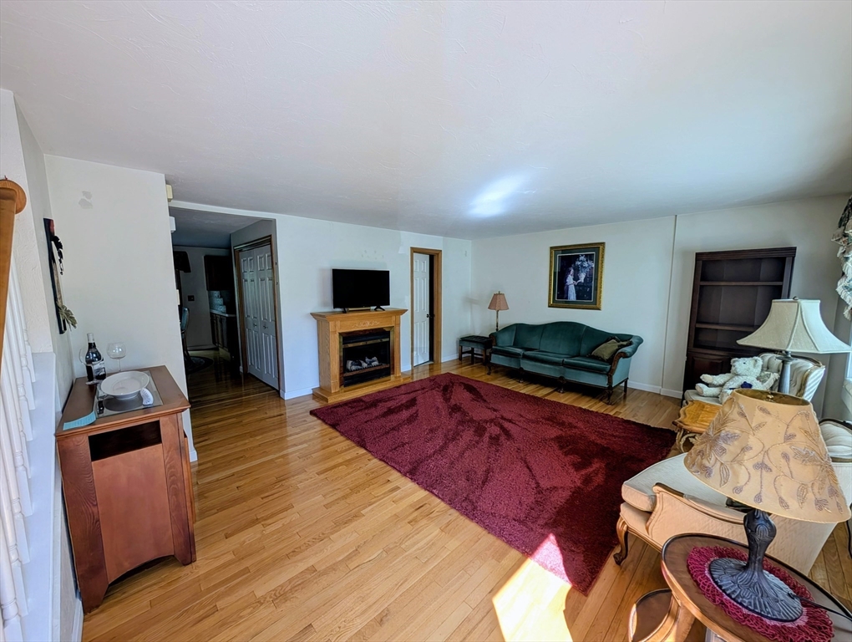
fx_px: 296
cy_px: 321
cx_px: 426
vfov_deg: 94.6
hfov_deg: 110.5
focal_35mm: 12
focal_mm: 2.02
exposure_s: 1/252
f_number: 1.7
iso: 60
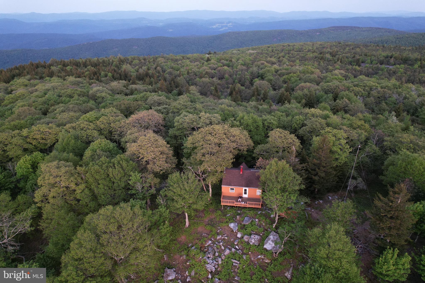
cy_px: 142
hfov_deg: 78.6
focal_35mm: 22
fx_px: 260
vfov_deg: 57.2
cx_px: 212
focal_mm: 8.38
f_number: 2.8
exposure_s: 1/15
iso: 310
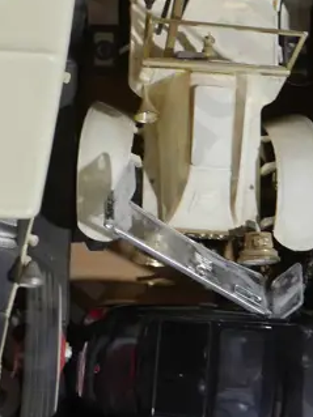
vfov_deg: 16.1
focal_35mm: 122
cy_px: 131
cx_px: 186
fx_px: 1472
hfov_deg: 12.1
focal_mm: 19
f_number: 4.1
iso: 640
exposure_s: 1/60
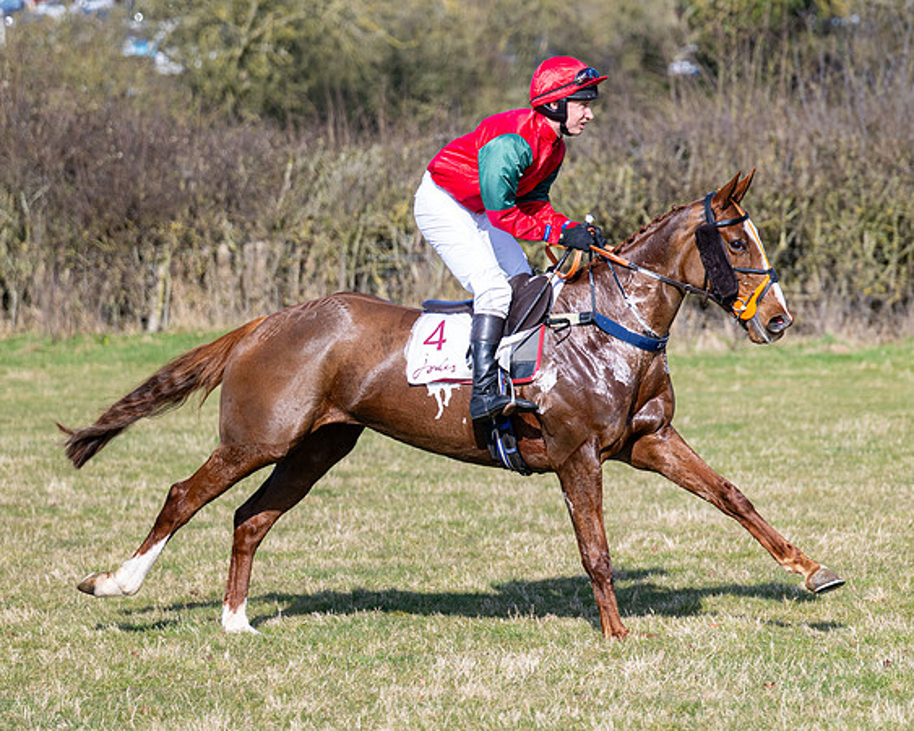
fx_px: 5302
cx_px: 518
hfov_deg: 9.9
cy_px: 416
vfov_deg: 7.9
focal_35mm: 196
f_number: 2.8
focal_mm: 102
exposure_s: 1/3200
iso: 200
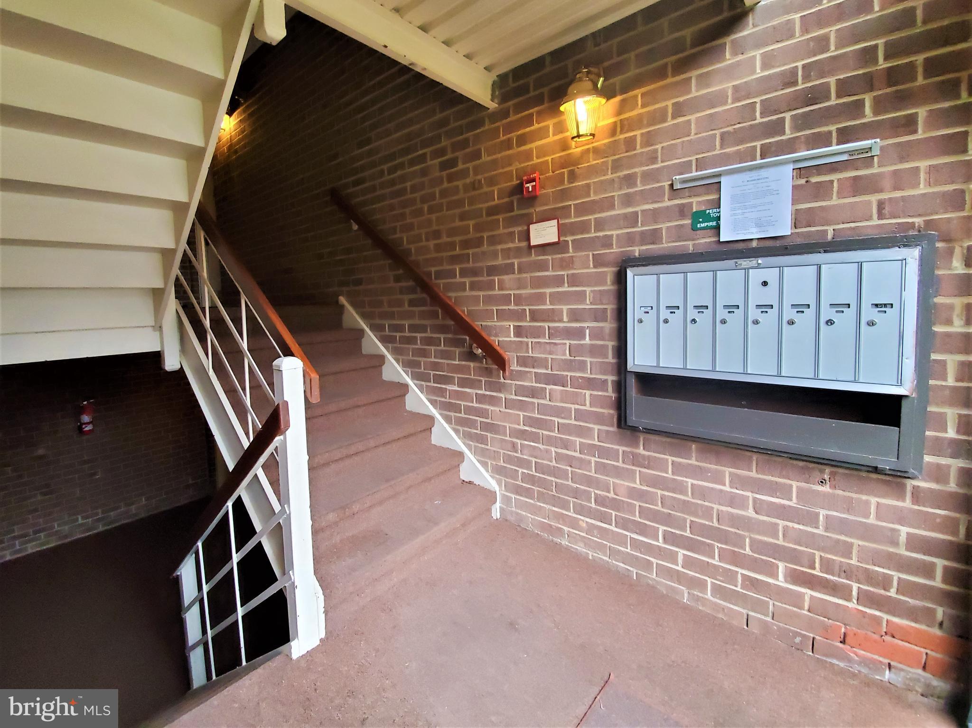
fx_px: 365
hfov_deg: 106.2
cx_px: 486
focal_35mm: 13
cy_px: 364
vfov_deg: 89.9
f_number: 2.2
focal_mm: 1.8
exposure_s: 1/59
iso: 500
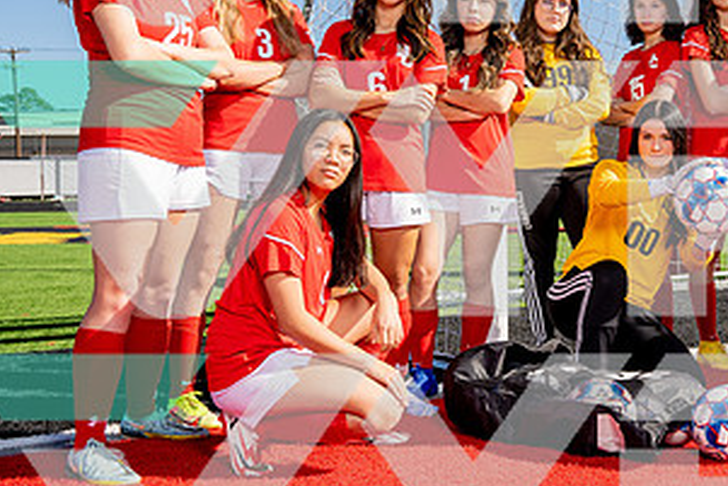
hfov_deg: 35.7
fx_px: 1092
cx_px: 580
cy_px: 190
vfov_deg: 25.0
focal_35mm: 54
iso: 100
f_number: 7.1
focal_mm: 28
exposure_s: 1/250
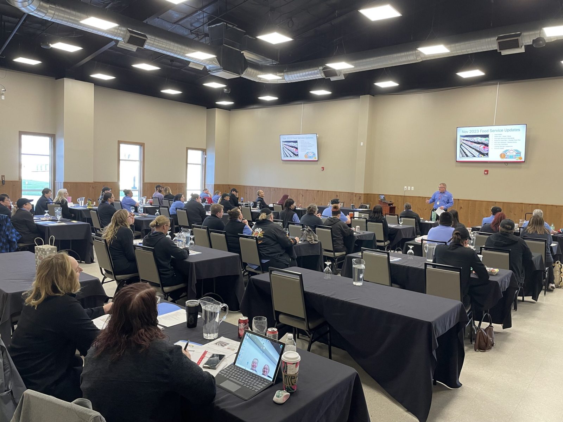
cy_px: 211
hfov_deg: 67.3
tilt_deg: -4.0
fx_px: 423
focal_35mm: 26
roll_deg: -2.0
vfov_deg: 53.1
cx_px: 282
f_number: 1.6
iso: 125
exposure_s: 1/60
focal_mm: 4.2
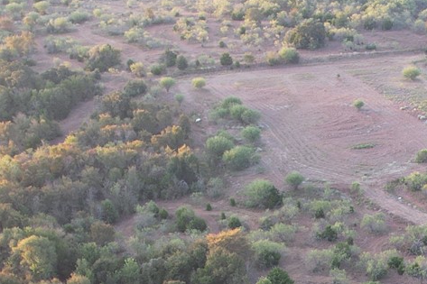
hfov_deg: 19.4
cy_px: 531
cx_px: 459
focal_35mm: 101
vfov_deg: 12.3
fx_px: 1197
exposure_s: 1/30
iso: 100
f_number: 2.8
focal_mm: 8.38
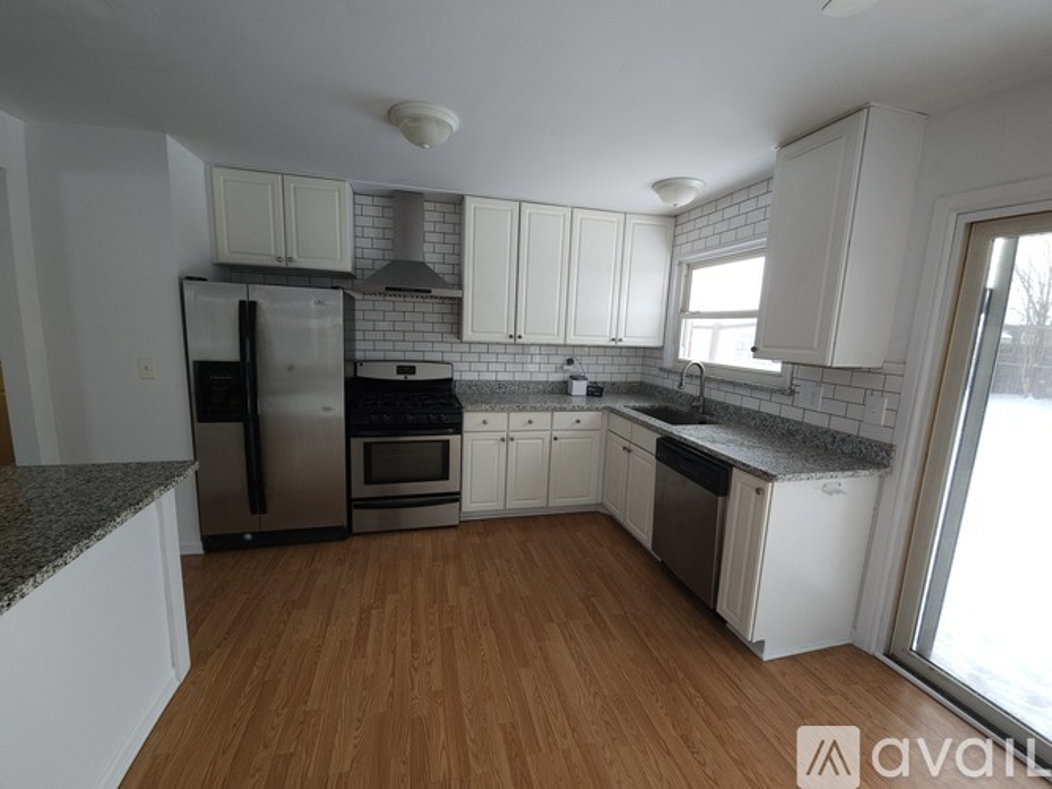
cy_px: 394
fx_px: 395
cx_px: 526
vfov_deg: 89.9
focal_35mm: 13
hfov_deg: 106.2
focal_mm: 2.2
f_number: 2.2
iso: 50
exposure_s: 1/40
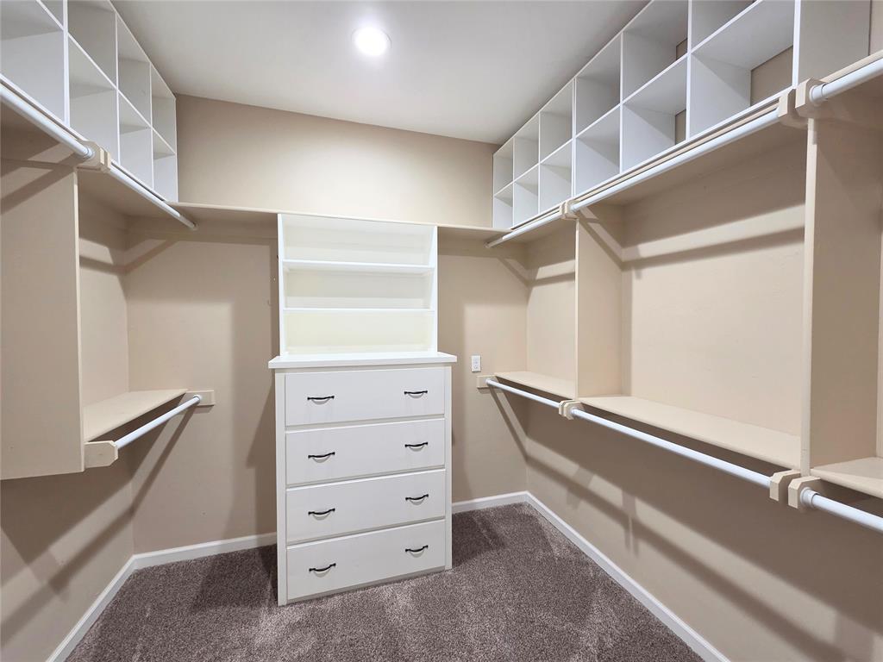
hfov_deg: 106.2
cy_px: 331
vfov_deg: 89.9
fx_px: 332
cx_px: 442
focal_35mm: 13
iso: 250
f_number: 2.2
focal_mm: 2.2
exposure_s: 1/60
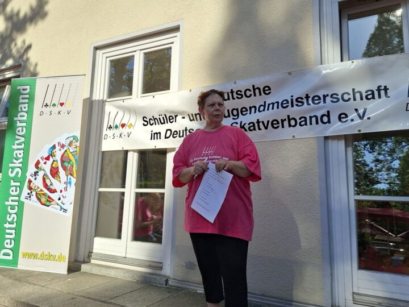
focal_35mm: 23
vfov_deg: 58.9
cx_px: 204
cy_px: 154
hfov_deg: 73.9
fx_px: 272
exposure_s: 1/1923
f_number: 1.8
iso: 50
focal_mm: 5.54
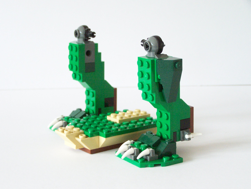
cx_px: 126
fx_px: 544
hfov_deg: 26.0
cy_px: 94
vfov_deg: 19.6
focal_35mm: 75
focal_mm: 12.4
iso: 400
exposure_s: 1/30
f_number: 3.2
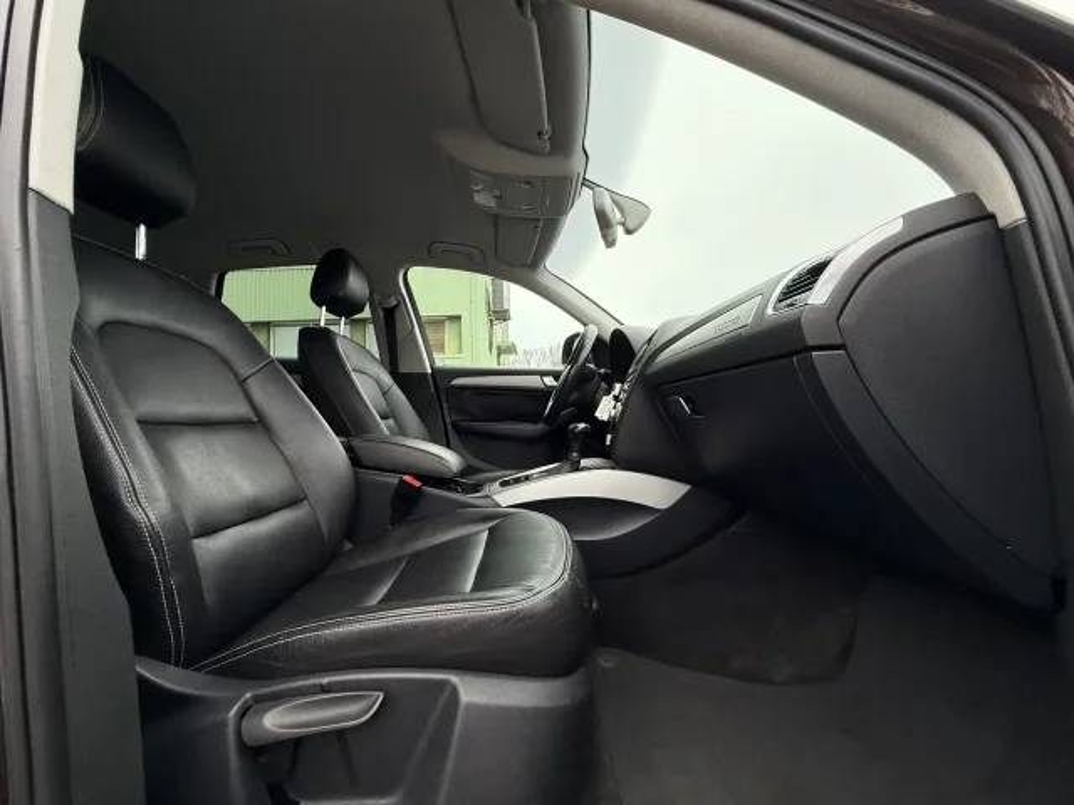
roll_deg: +1.8
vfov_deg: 85.7
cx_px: 537
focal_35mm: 14
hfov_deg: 102.1
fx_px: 434
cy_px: 402
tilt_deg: +2.9
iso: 160
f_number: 2.2
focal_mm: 2.22
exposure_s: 1/99
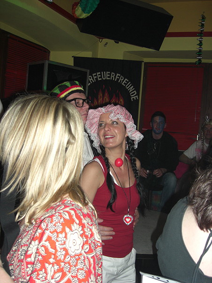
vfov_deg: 49.0
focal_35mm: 38
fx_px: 310
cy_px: 142
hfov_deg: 37.7
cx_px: 106
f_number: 2.8
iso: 200
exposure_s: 1/60
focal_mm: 7.9
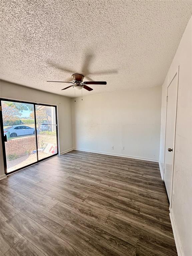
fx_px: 104
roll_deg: +1.0
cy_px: 128
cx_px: 96
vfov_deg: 102.1
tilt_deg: -4.7
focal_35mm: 14
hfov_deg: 85.7
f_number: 2.2
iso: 64
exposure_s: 1/99
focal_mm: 2.22
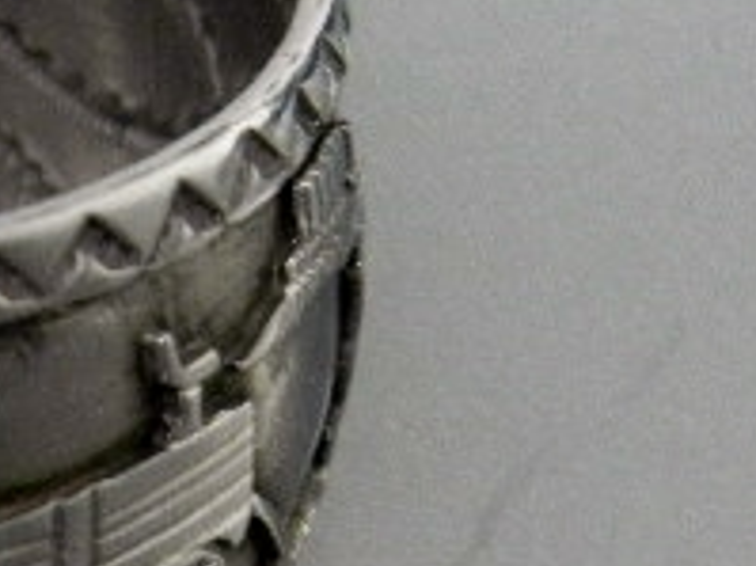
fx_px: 4147
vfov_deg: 7.8
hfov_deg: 10.2
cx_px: -232
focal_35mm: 190
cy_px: 418
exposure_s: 1/30
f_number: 8
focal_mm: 10.6
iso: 800
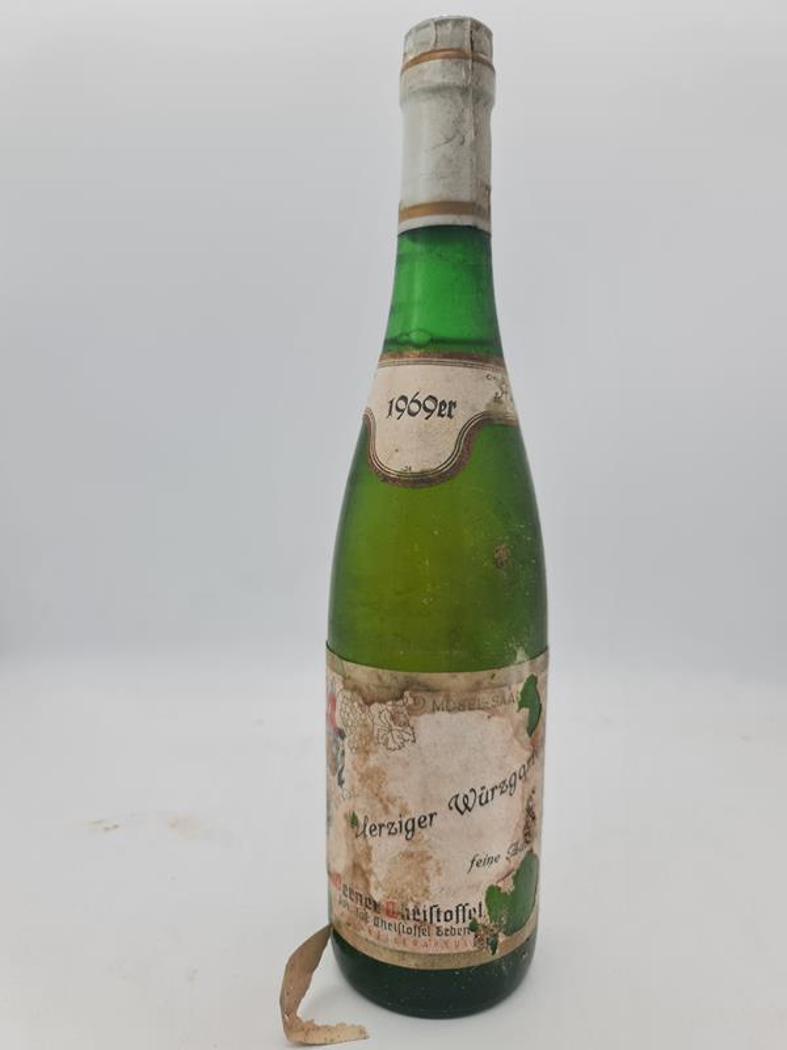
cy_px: 525
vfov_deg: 69.4
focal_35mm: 25
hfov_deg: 54.9
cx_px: 394
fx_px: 758
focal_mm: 7
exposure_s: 1/206
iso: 50
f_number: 1.8
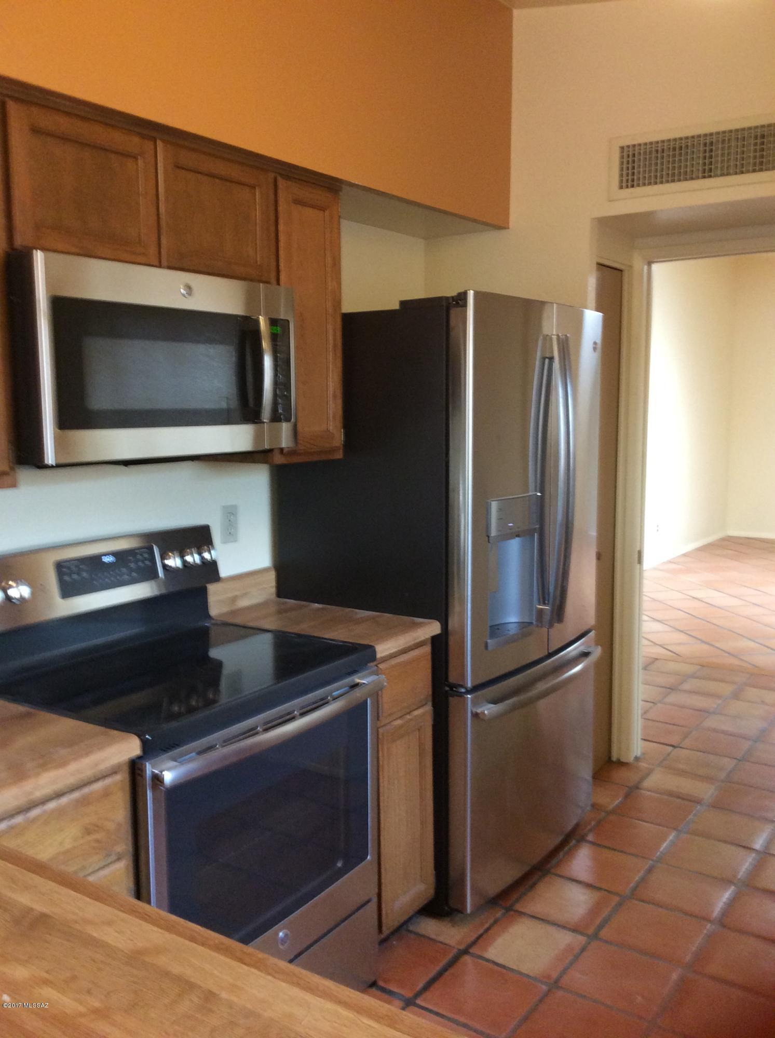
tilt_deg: -6.6
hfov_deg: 44.0
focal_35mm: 32
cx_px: 388
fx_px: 958
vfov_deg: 56.9
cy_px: 519
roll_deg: +1.9
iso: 160
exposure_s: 1/24
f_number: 2.4
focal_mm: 3.3
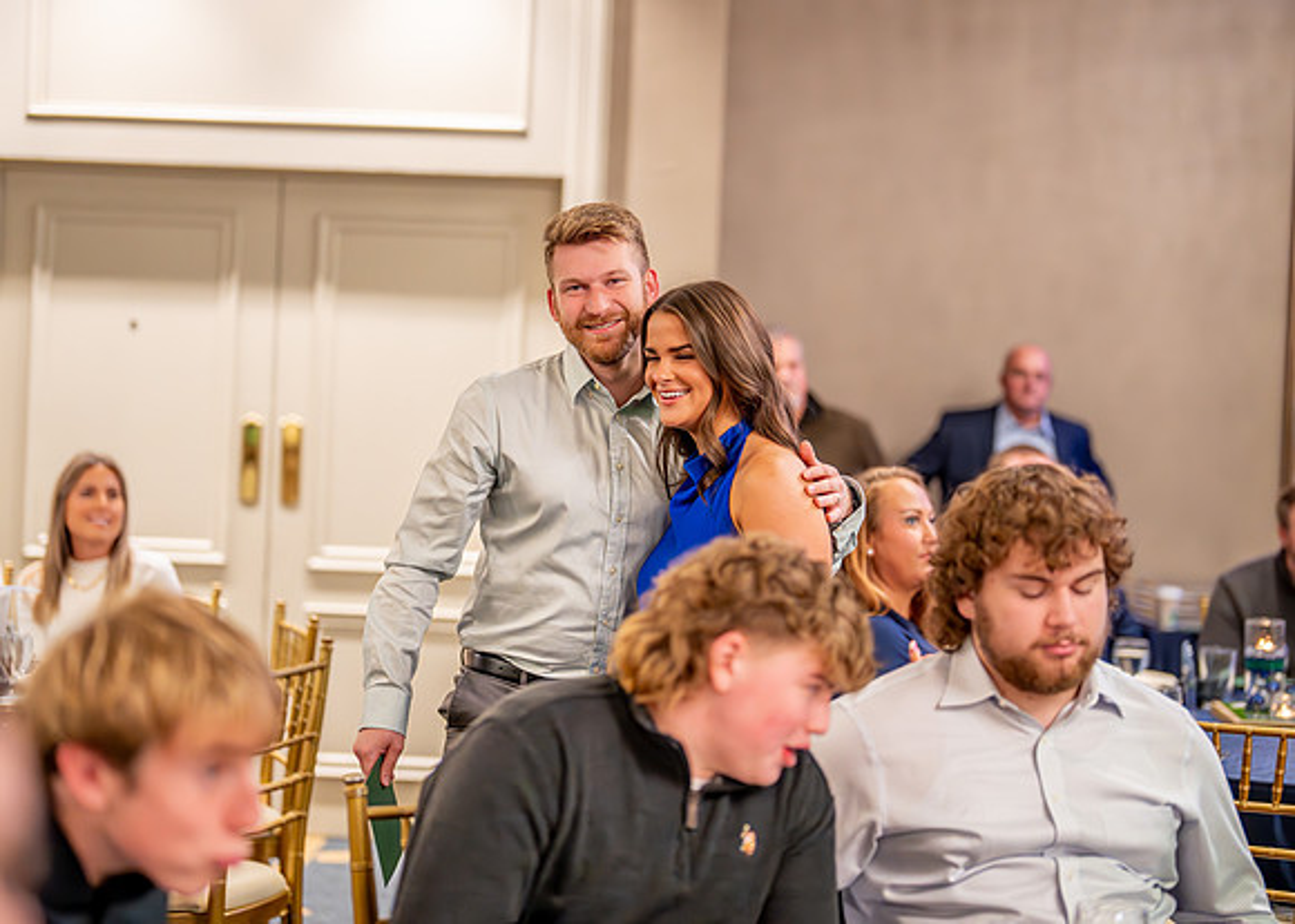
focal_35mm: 62
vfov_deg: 22.8
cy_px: 406
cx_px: 641
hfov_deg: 31.6
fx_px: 2287
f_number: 1.2
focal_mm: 50
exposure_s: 1/400
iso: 1600
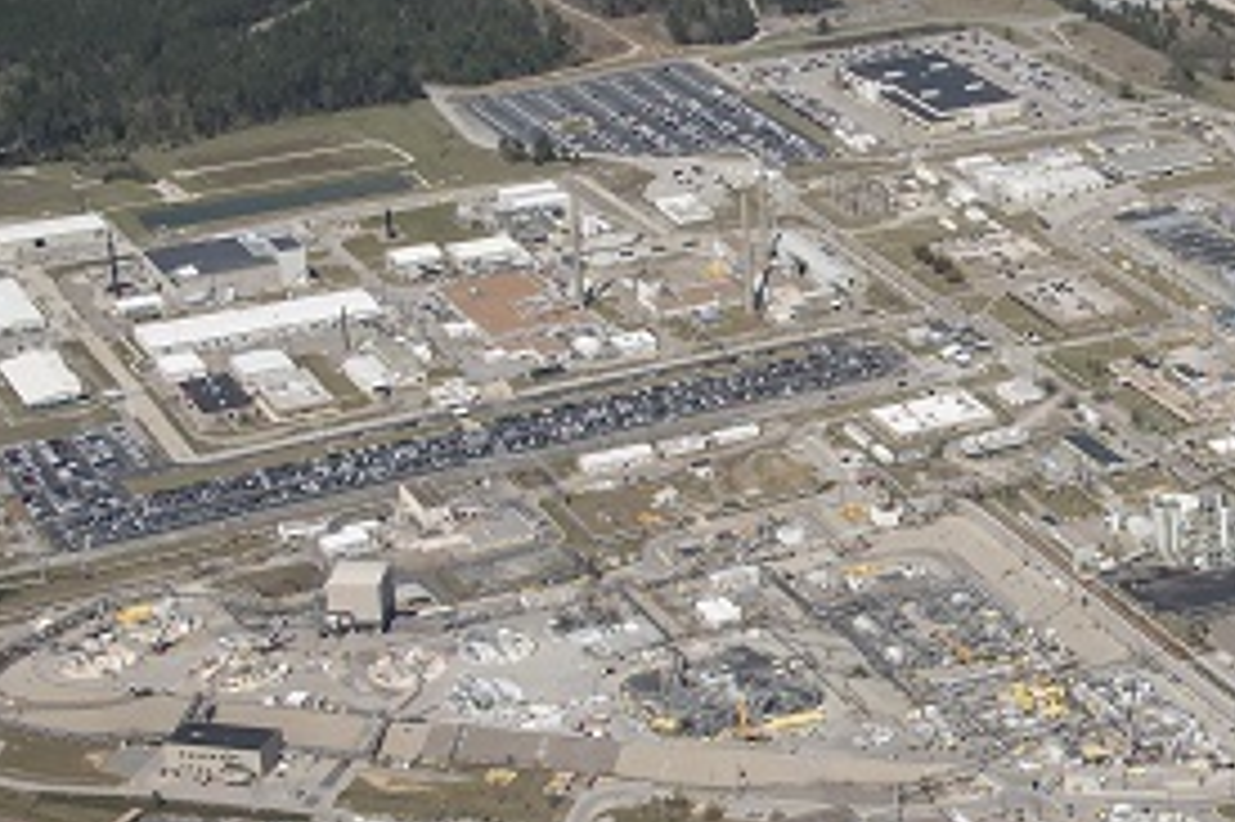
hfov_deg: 18.7
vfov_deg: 12.8
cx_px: 1177
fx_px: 3668
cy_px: 429
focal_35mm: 107
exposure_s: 1/800
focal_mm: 42
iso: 250
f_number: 9
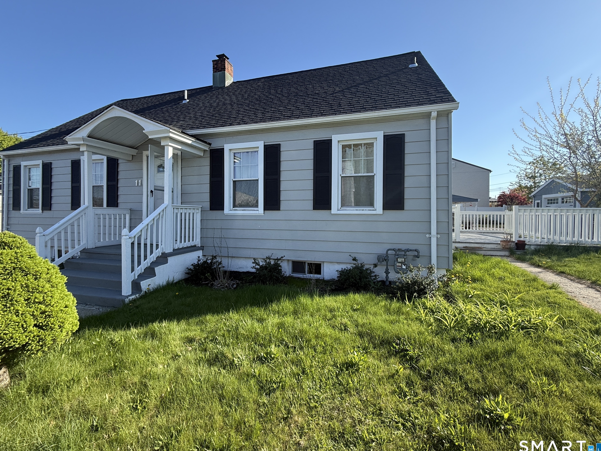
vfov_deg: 81.7
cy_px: 216
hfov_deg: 98.2
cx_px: 293
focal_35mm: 15
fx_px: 260
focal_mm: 2.22
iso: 50
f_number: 2.2
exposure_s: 1/510
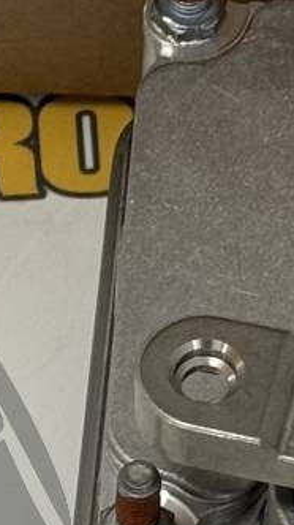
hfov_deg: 3.8
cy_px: 468
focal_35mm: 318
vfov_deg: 6.8
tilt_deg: -66.8
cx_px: 188
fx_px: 4421
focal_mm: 6.86
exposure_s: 1/50
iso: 100
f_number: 1.78
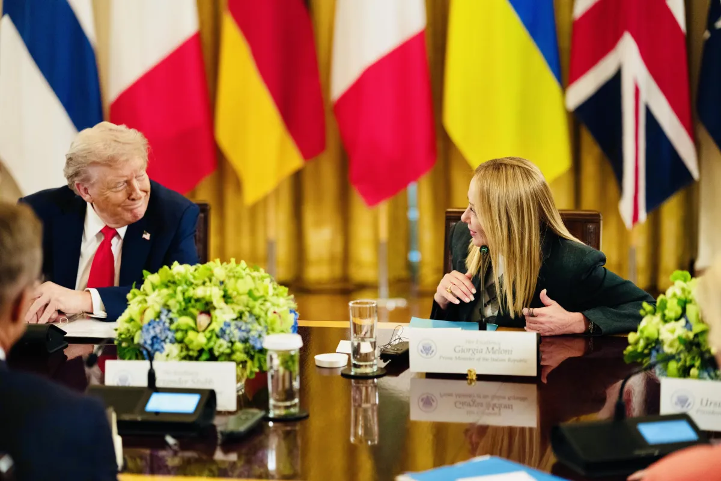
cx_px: 360
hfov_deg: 22.9
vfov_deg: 15.4
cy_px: 240
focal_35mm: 89
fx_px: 1782
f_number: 2
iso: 3200
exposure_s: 1/250
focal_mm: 89
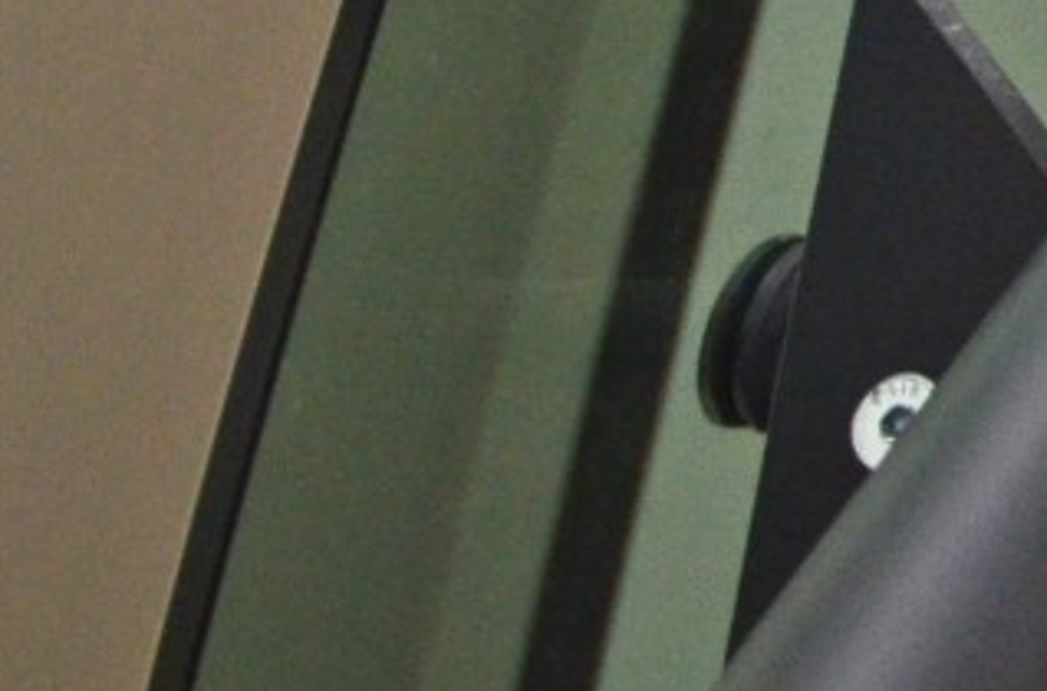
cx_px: 2478
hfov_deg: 15.3
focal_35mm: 77
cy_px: -990
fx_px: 2233
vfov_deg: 13.1
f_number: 4
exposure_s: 1/60
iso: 800
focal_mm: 10
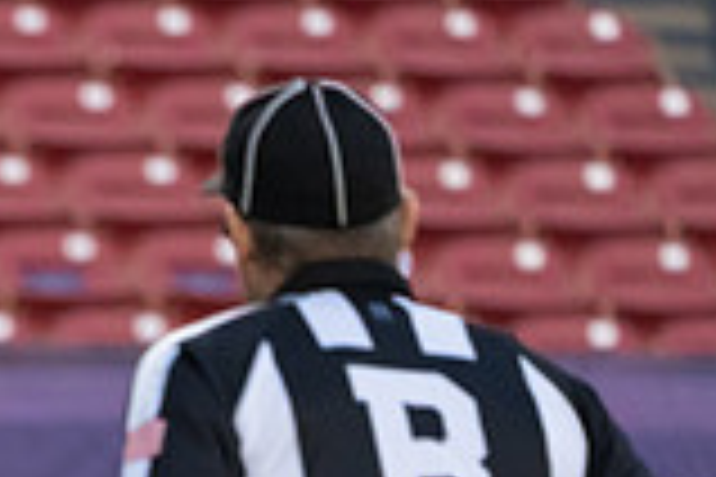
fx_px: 20882
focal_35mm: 1050
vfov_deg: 1.3
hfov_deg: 2.0
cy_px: 835
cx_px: -500
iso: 6400
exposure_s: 1/1250
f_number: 5.6
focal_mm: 288
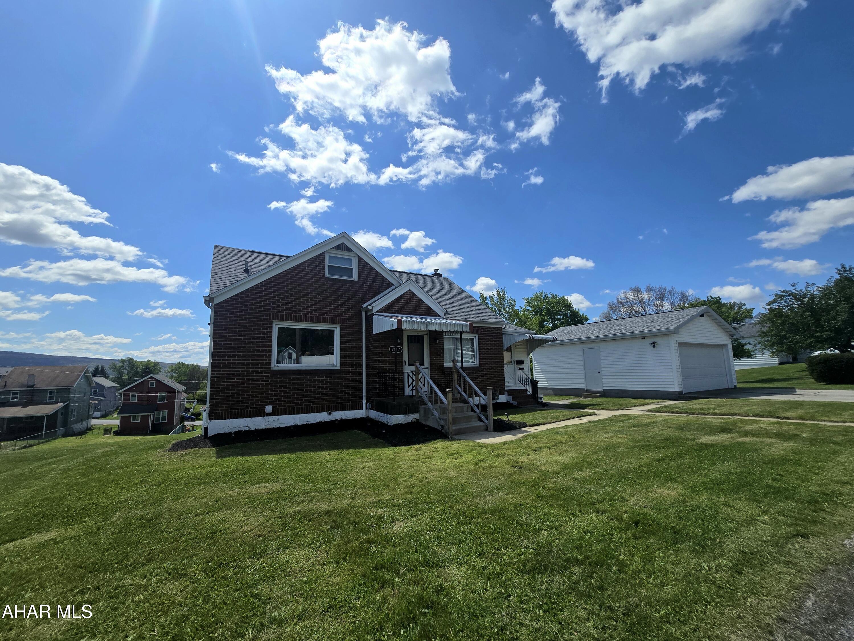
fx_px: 321
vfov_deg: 89.9
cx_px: 427
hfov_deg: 106.2
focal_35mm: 13
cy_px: 320
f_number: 2.2
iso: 50
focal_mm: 2.2
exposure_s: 1/5000
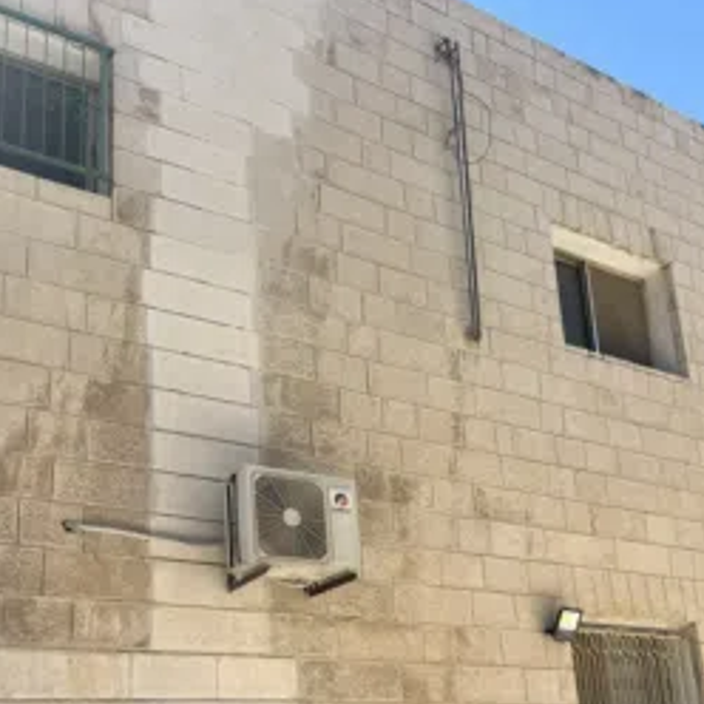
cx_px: 287
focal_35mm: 37
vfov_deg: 43.1
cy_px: 554
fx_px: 851
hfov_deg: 44.7
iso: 50
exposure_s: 1/2208
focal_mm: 5.7
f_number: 1.5
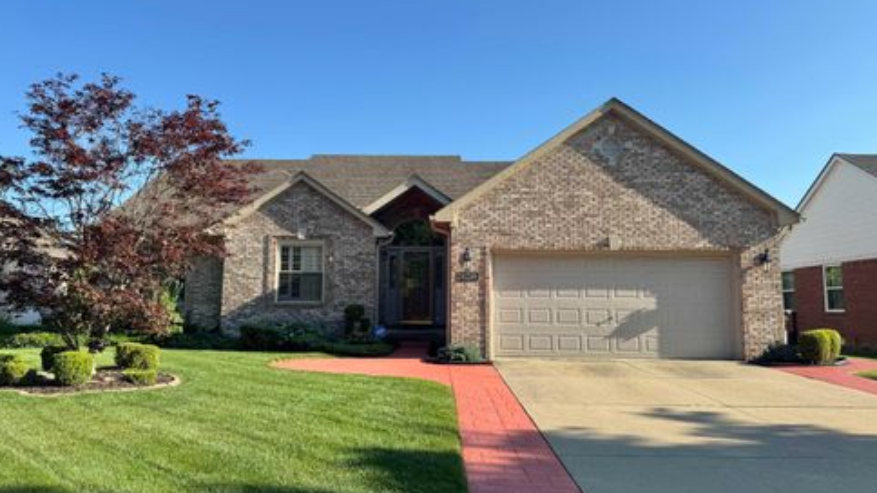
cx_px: 440
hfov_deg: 69.9
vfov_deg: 42.8
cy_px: 231
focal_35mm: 27
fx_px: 628
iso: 80
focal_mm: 6.76
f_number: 1.78
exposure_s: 1/2959
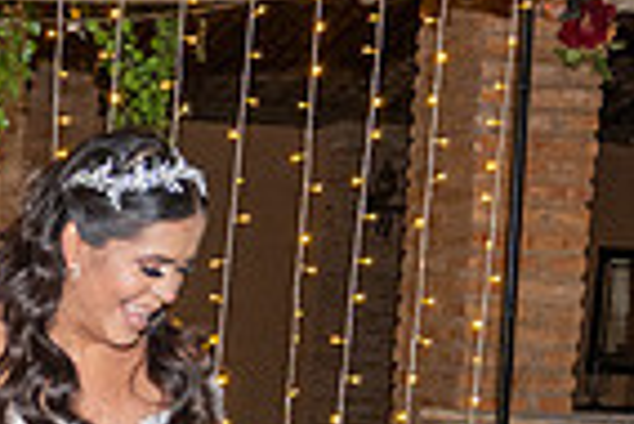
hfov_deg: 16.1
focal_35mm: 114
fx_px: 2010
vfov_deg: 11.6
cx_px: -375
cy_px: 614
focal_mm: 28
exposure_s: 1/200
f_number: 5
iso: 2500
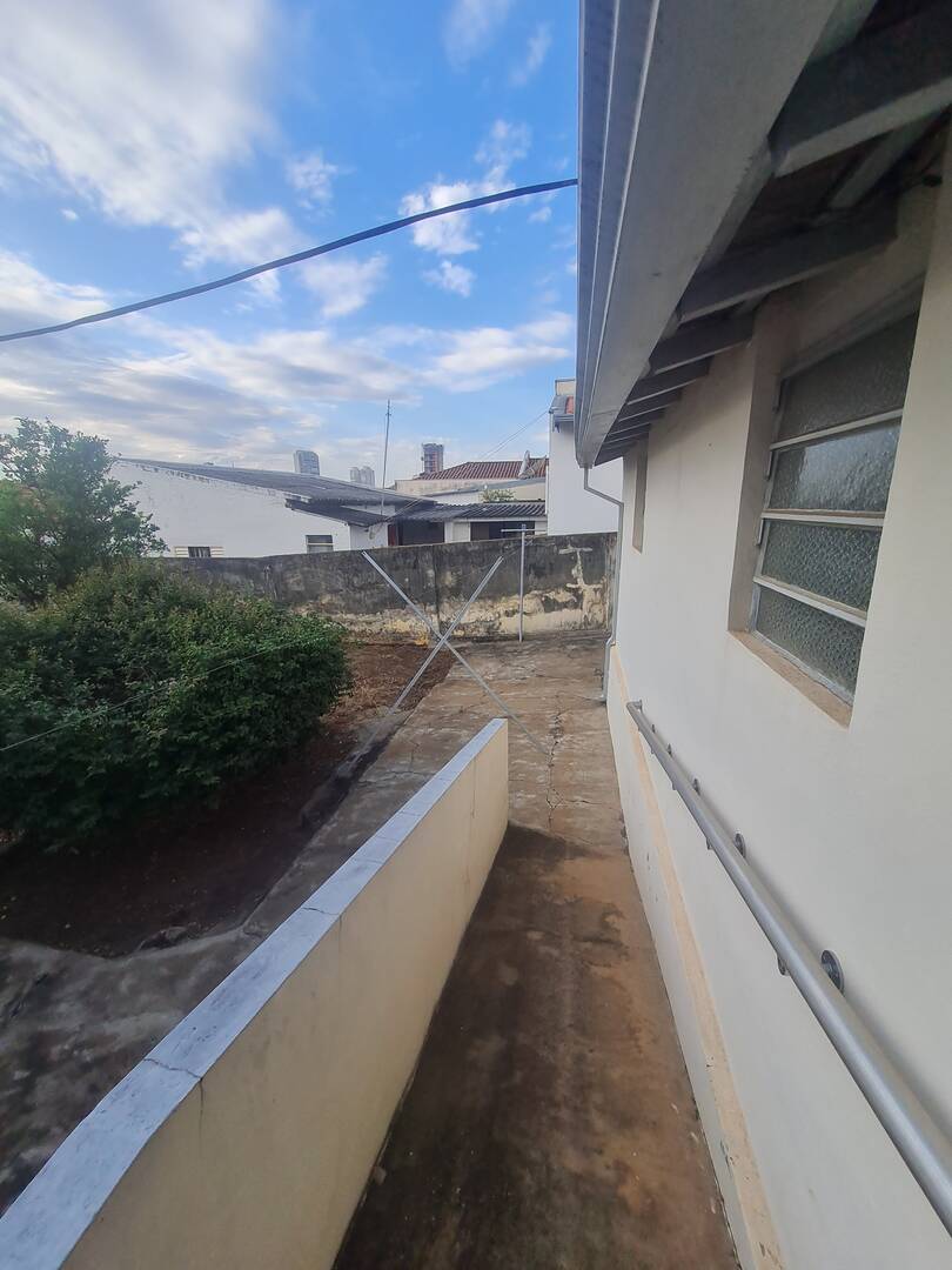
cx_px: 476
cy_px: 635
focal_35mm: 13
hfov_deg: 89.9
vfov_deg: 106.2
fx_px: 477
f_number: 2.2
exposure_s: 1/542
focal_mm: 1.74
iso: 50
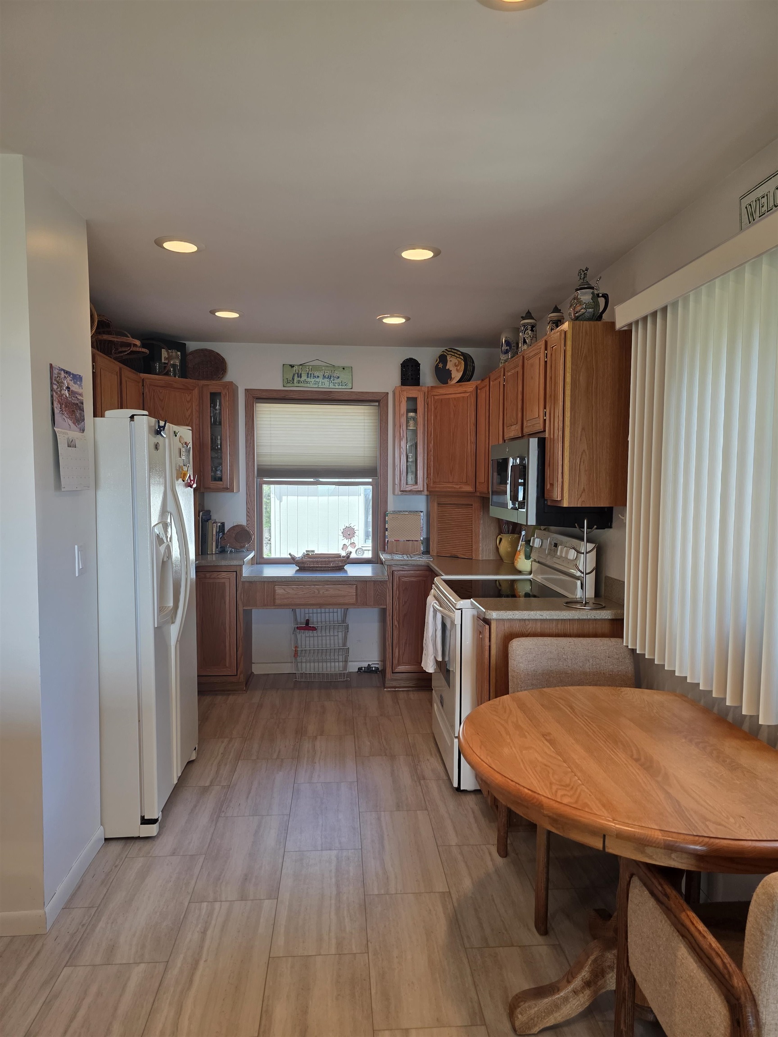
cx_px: 389
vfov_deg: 73.9
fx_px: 689
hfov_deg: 58.9
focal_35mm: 23
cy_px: 518
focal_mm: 6.3
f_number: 1.7
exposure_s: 1/120
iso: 125
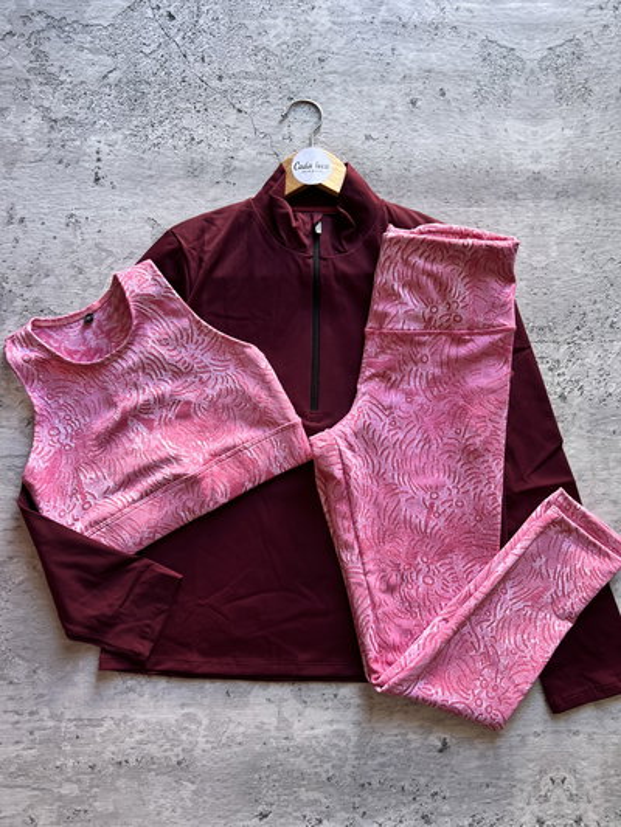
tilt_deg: -88.1
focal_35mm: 26
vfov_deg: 67.3
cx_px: 310
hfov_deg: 53.1
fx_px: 622
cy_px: 414
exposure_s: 1/121
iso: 100
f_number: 1.5
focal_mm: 5.7
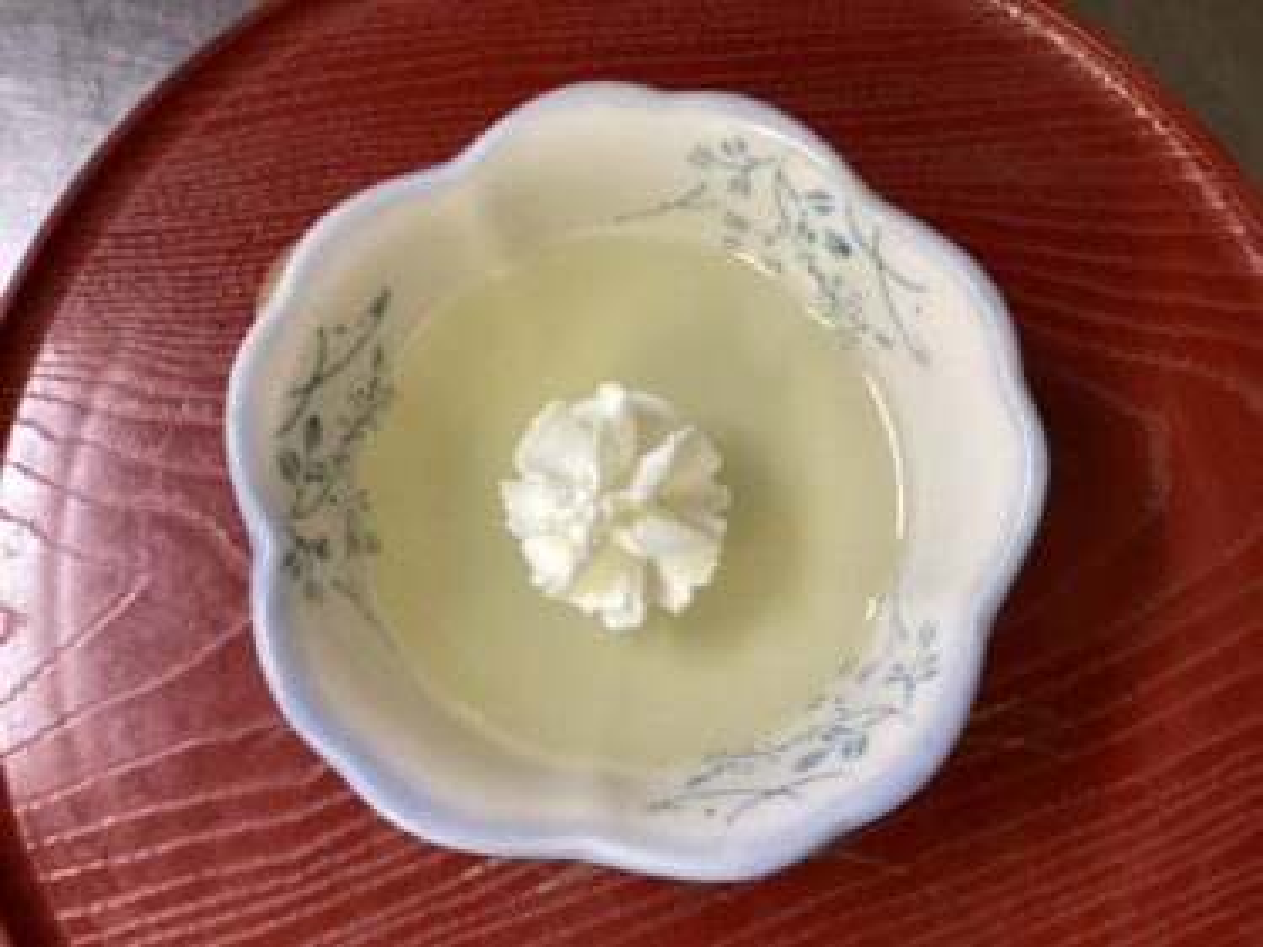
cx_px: 632
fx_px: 1131
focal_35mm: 31
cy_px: 474
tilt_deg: -79.9
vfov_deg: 45.4
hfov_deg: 58.4
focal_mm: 3.3
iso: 200
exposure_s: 1/60
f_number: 2.4
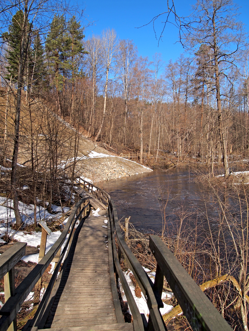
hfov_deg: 49.7
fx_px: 269
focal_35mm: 28
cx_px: 124
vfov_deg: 63.4
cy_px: 166
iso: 100
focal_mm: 14
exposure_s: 1/1000
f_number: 3.5
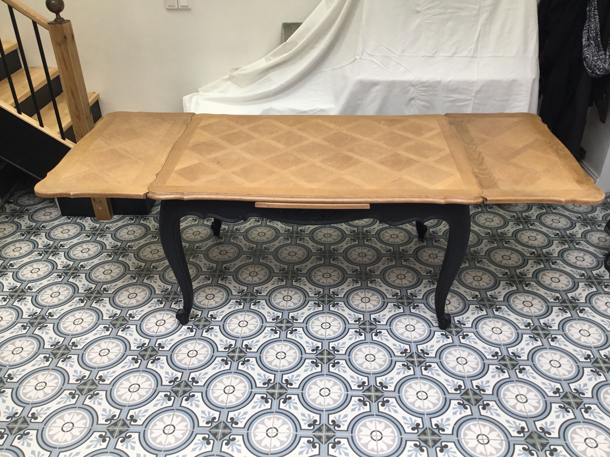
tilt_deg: -32.1
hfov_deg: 58.4
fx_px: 546
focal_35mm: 31
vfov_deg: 45.4
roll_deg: +1.8
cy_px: 228
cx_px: 305
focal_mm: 3.3
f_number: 2.4
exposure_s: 1/50
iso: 32
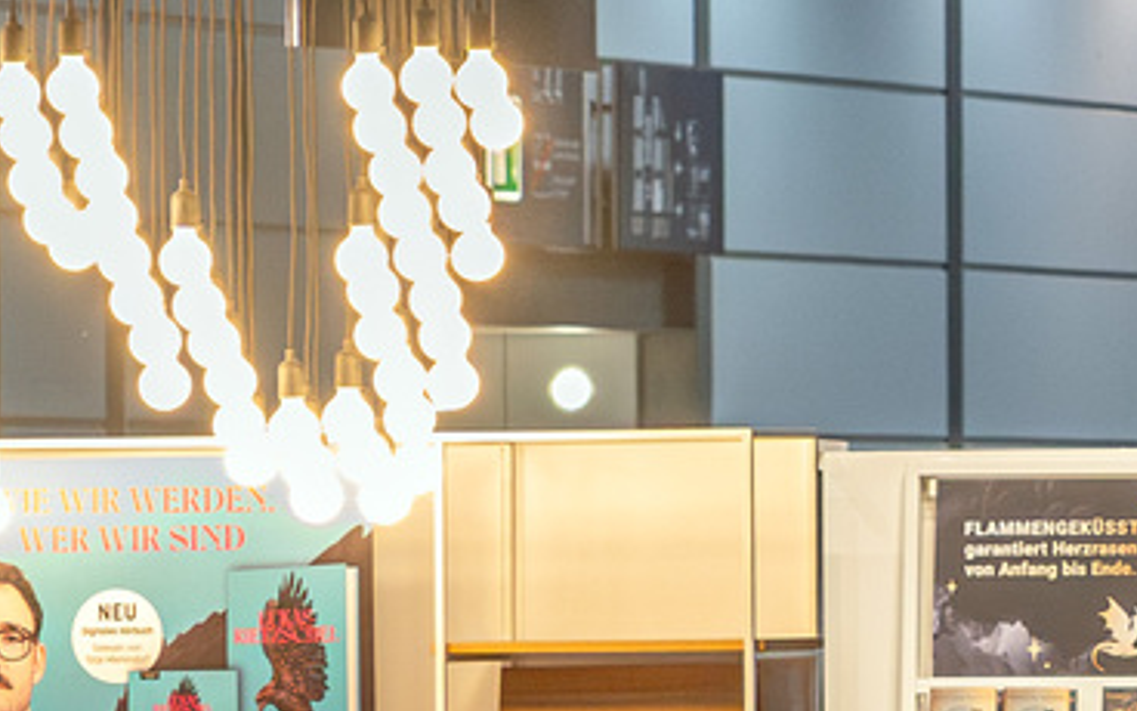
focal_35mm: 556
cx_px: 2530
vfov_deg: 2.4
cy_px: 329
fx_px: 17229
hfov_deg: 3.7
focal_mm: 85
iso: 2500
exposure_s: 1/160
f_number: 6.3
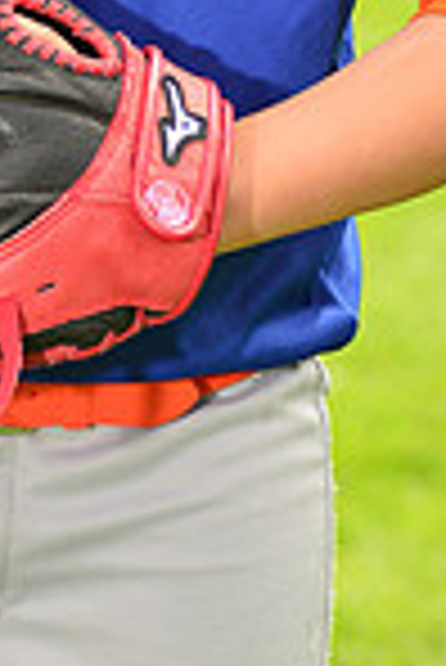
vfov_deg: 4.7
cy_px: -558
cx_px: 38
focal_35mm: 432
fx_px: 8009
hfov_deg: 3.2
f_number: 5
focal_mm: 110
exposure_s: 1/250
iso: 100
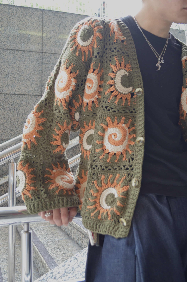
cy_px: 141
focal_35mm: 33
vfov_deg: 57.3
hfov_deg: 39.8
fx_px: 258
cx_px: 94
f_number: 3.8
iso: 800
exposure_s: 1/30
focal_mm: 22
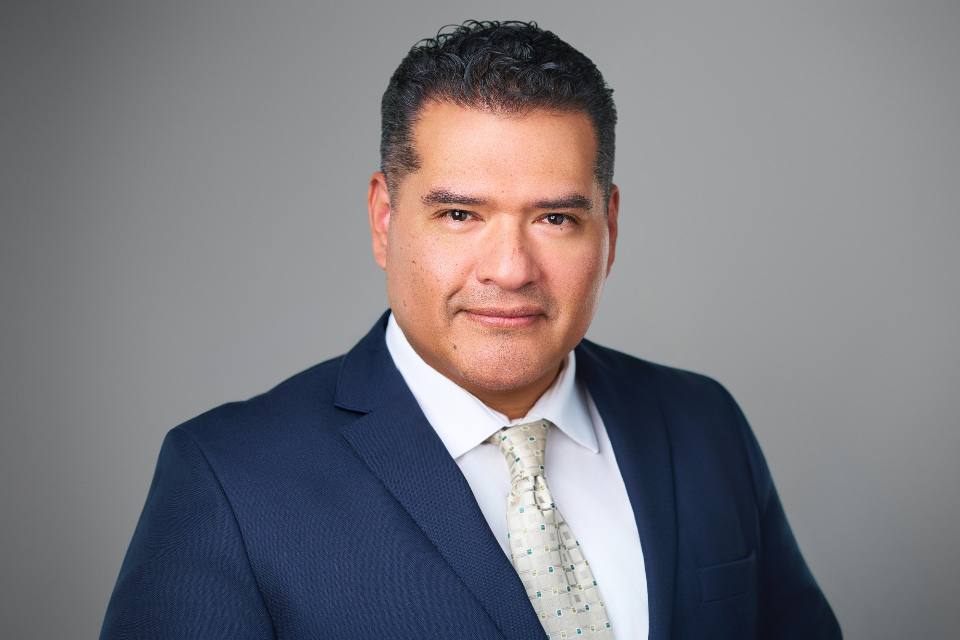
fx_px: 2266
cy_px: 320
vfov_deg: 16.1
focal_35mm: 85
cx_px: 480
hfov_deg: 23.9
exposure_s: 1/200
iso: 400
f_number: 3.5
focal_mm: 85
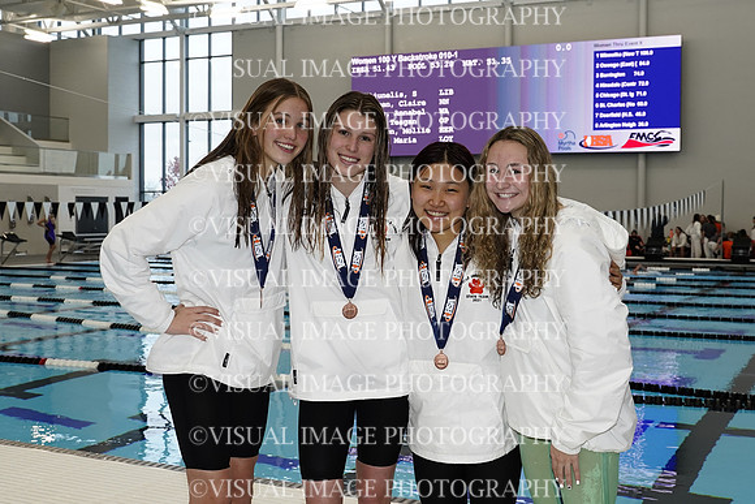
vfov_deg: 27.5
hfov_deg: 40.3
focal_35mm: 49
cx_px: 378
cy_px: 252
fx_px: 1028
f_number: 5.6
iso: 1250
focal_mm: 33
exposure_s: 1/200
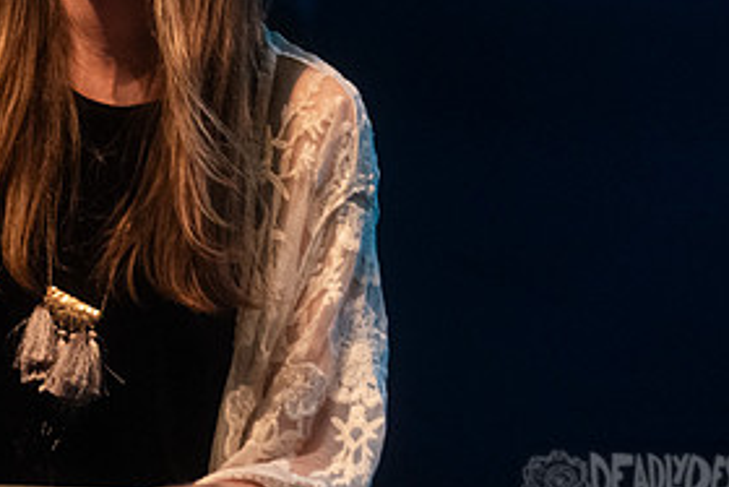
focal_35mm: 292
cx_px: 73
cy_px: -25
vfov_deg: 4.7
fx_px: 5916
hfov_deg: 7.0
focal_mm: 125
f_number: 3.2
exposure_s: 1/160
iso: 2500
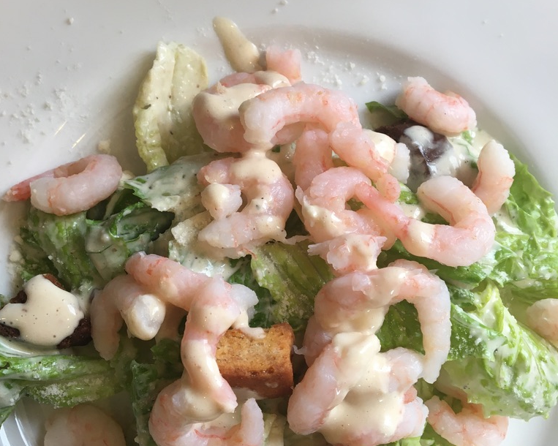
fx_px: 627
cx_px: 278
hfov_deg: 47.9
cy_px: 208
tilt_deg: -82.1
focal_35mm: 38
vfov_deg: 39.1
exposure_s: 1/30
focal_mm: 4.15
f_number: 2.2
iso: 25
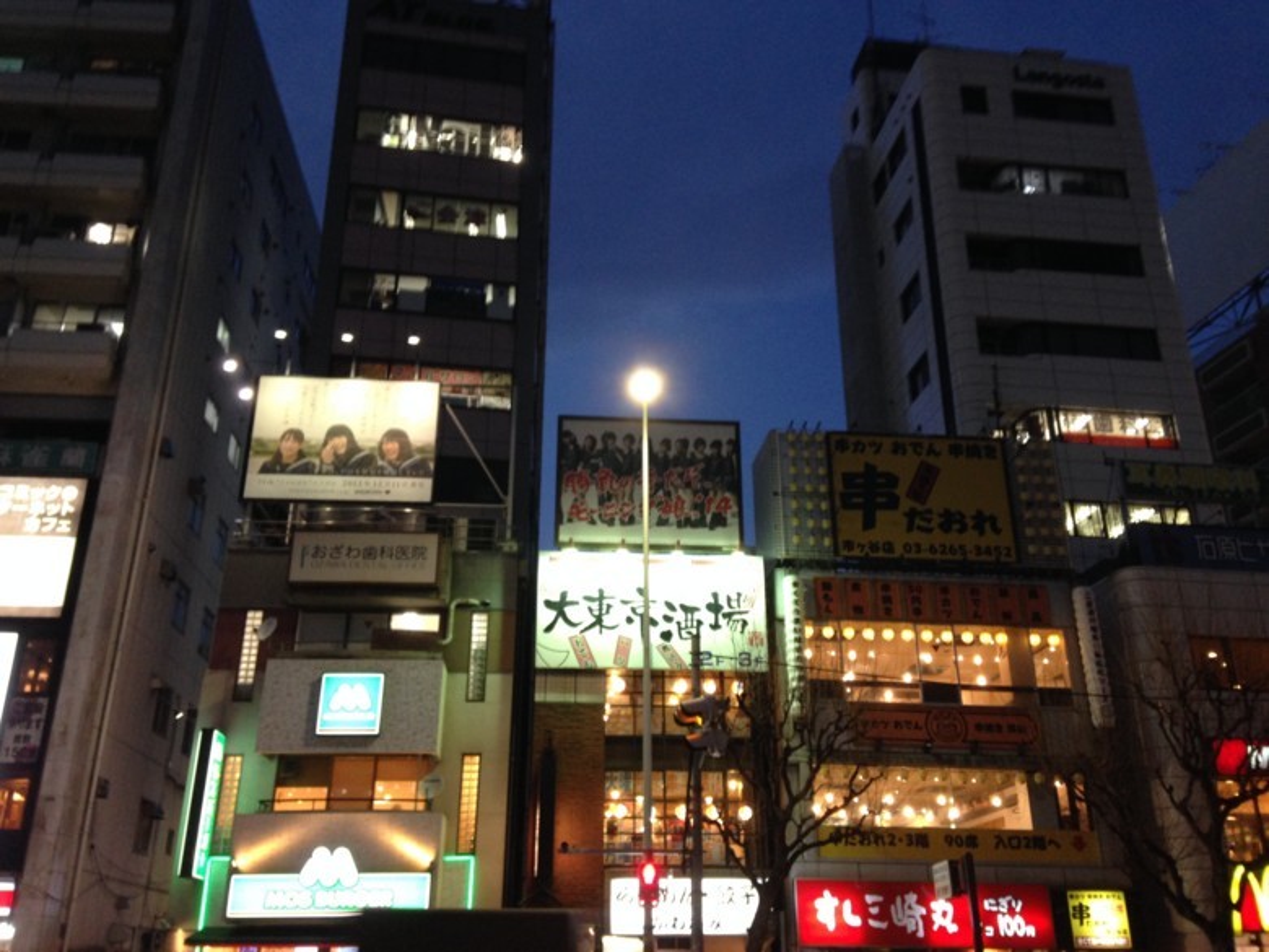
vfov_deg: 42.9
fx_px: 1210
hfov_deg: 55.4
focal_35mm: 33
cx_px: 634
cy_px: 476
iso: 160
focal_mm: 4.12
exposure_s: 1/20
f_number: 2.4
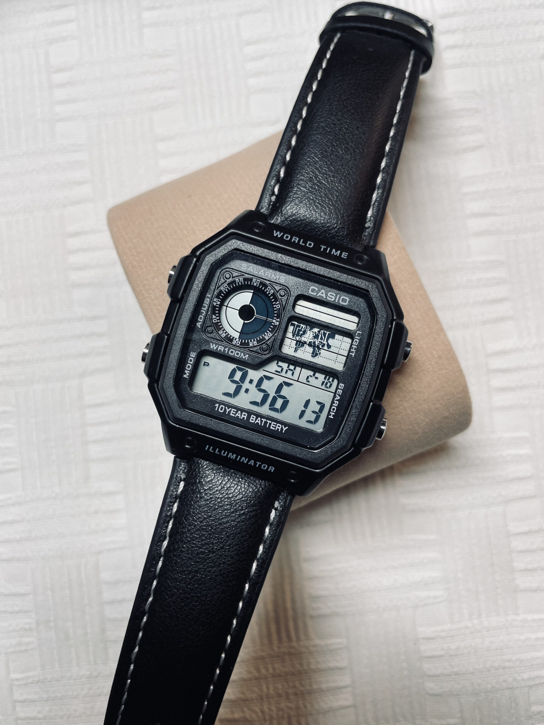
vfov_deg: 65.3
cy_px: 364
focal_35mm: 27
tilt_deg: -86.5
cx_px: 279
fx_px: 566
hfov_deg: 51.4
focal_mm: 4.2
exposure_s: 1/100
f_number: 1.6
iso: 80
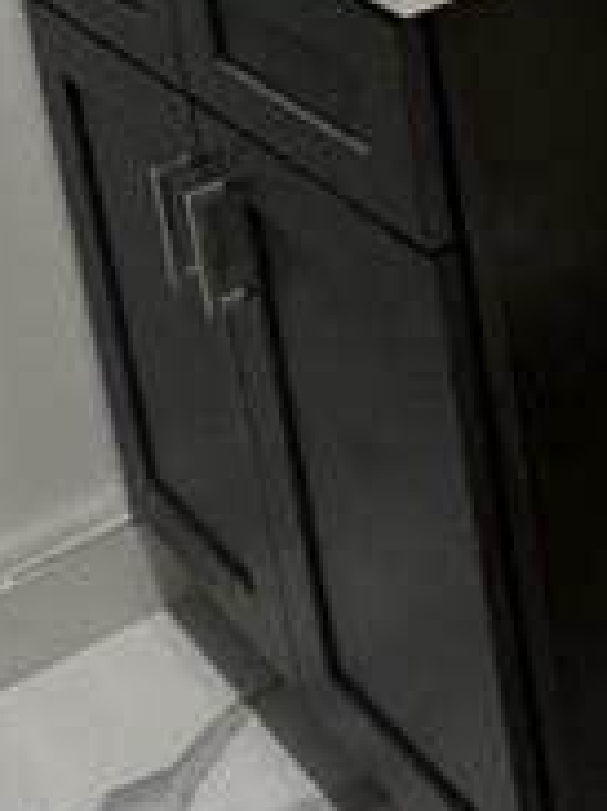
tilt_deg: -15.8
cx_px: 549
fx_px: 1966
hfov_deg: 17.3
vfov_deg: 21.4
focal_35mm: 84
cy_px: -195
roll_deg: +7.8
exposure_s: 1/120
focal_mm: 6.86
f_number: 1.78
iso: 80
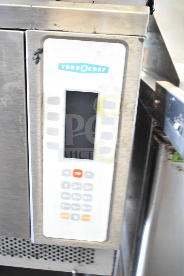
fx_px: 264
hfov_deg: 38.4
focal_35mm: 34
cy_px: 138
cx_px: 92
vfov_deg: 55.1
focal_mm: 23
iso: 2800
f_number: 3.8
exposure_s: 1/40
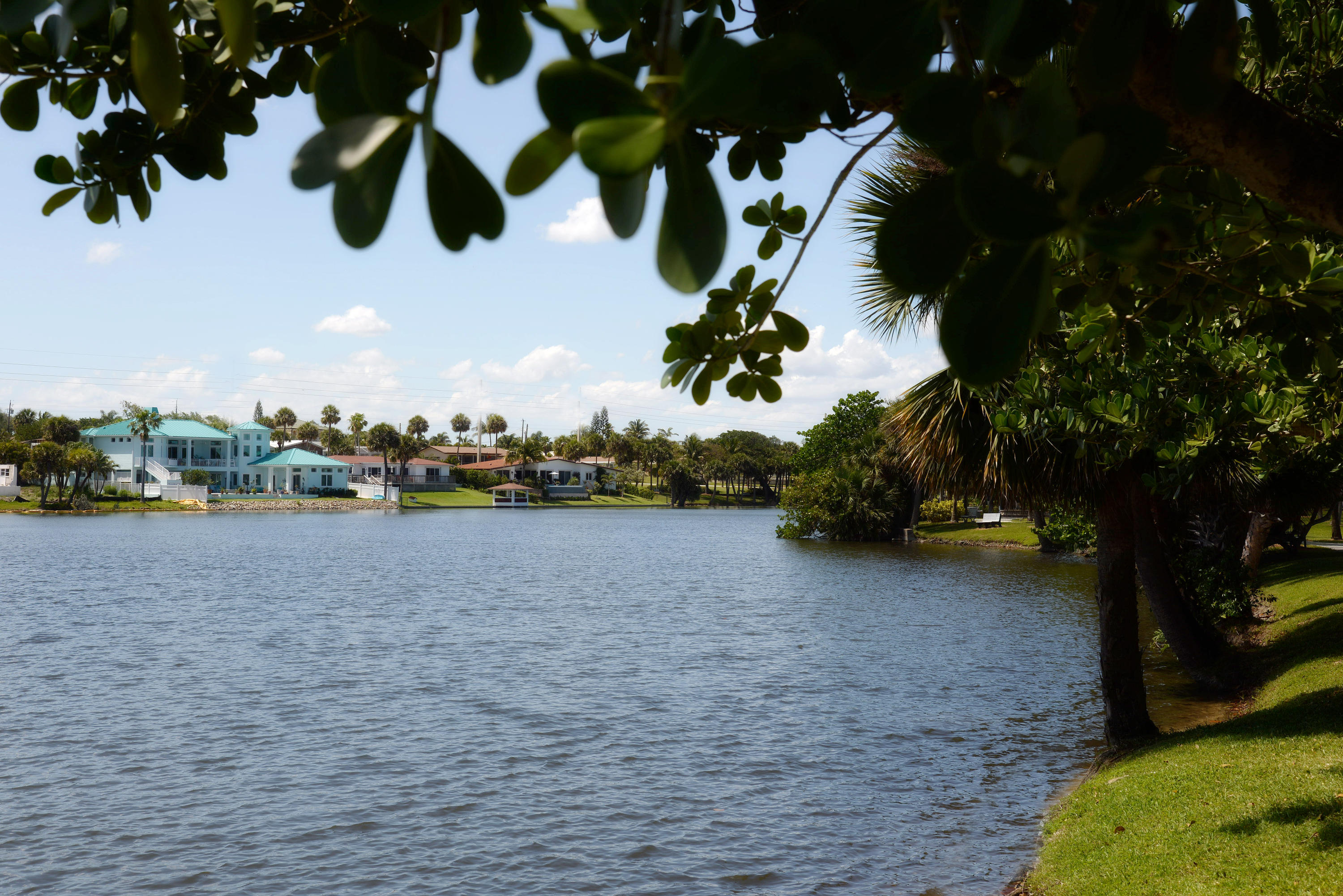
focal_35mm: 48
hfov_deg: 41.1
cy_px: 448
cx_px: 672
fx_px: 1791
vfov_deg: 28.1
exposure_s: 1/250
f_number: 9
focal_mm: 48
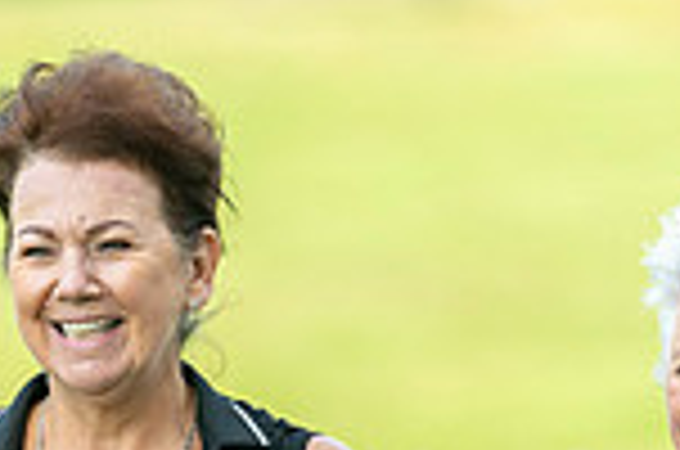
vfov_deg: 1.2
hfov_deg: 1.8
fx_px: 21733
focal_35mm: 1153
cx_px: 468
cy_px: 824
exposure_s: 1/1000
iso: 250
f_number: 4
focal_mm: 300
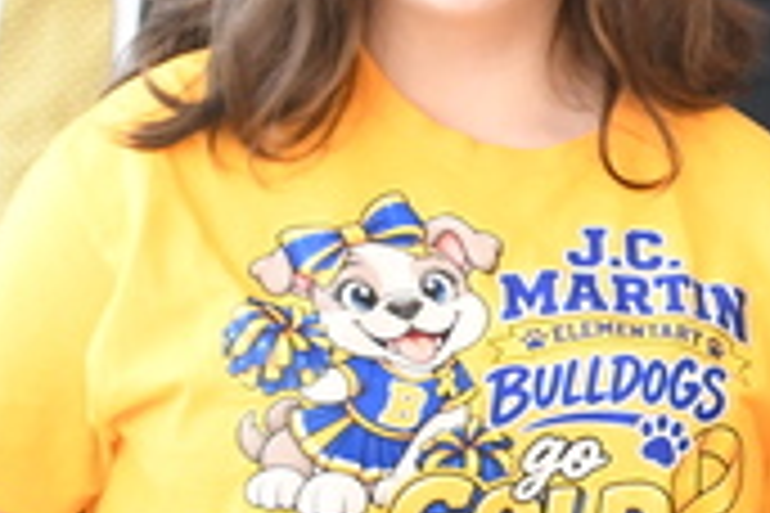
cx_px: 1842
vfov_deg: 6.4
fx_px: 4598
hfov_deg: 8.7
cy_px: 322
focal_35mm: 215
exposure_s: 1/320
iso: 1600
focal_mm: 24
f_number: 5.6
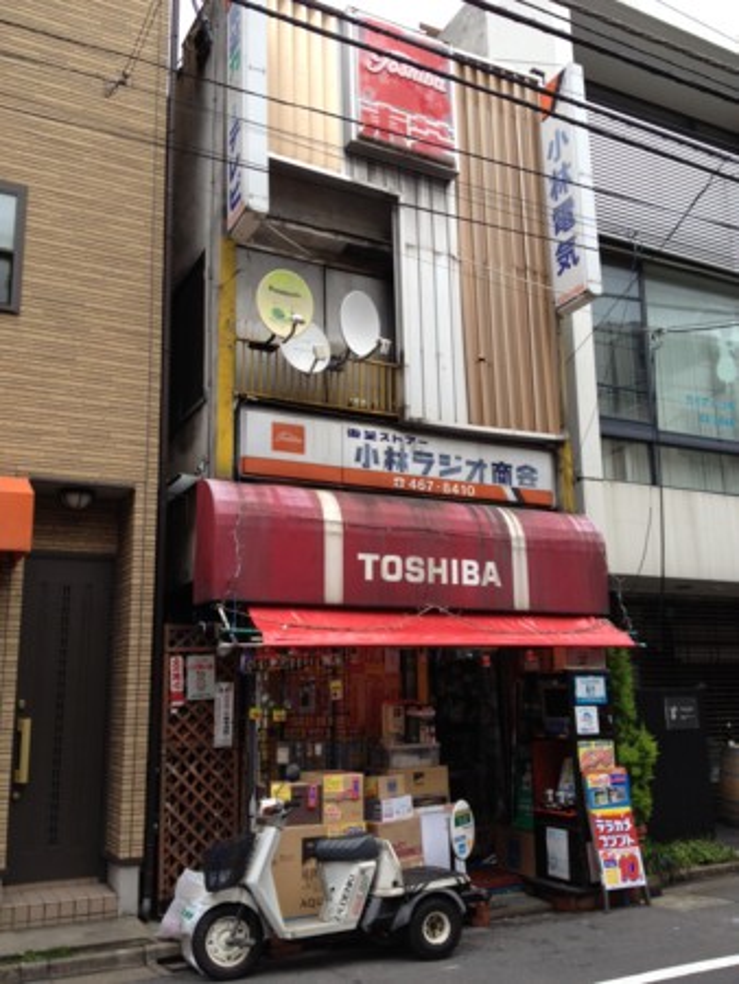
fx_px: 995
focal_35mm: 35
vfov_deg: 52.6
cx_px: 370
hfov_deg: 40.7
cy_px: 492
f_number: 2.4
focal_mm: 4.28
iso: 64
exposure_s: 1/205
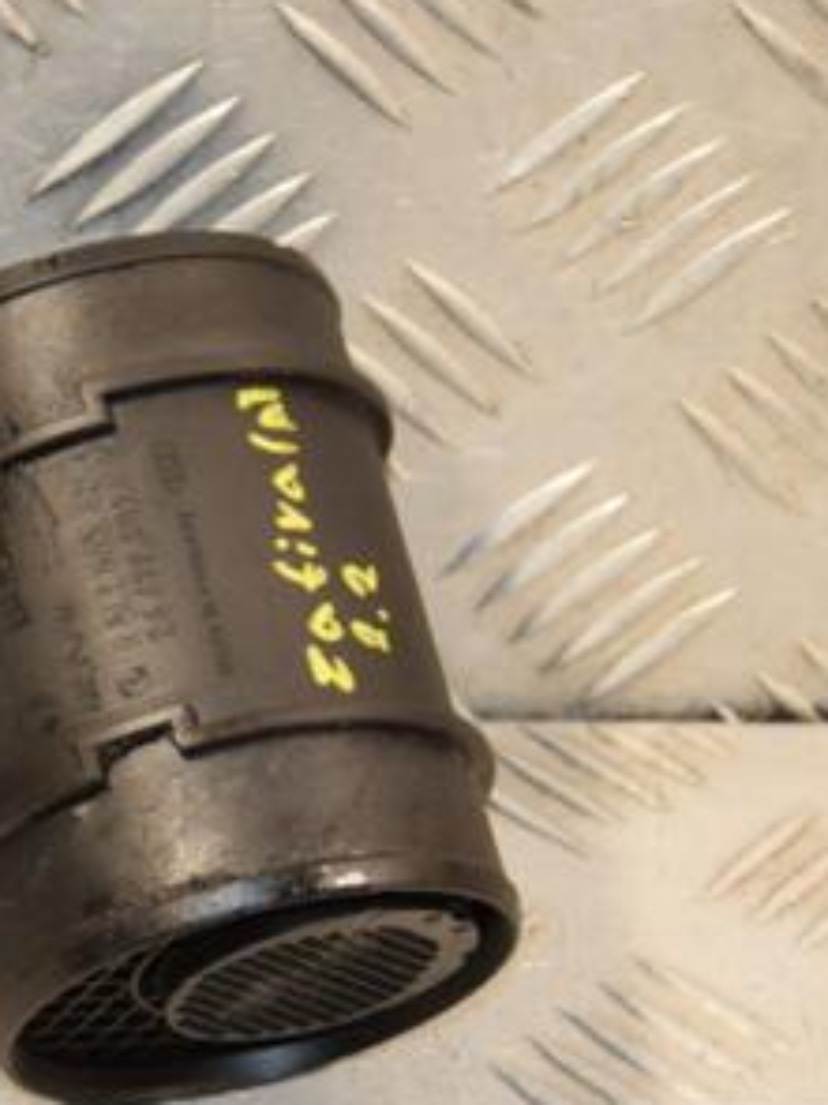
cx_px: 7
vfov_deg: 9.0
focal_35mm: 220
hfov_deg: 6.7
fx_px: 7021
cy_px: 667
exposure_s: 1/200
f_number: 5.3
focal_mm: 75
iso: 800
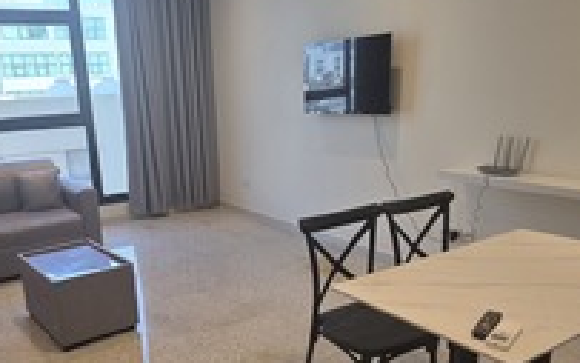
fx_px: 490
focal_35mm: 31
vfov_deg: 39.7
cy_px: 264
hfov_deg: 60.6
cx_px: 224
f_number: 1.9
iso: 80
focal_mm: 2.2
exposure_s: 1/100
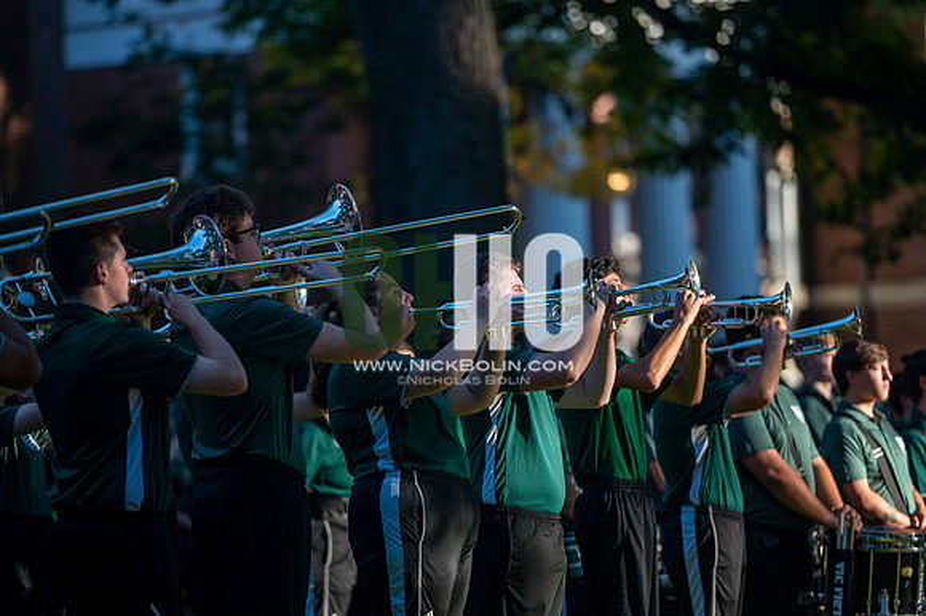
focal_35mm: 200
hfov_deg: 10.3
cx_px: 463
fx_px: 5141
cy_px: 308
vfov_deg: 6.9
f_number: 2.8
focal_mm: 200
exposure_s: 1/2500
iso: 800
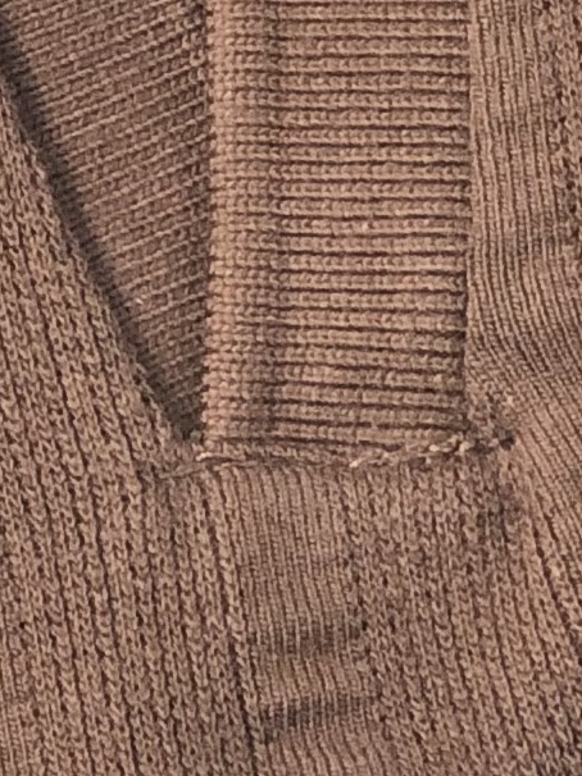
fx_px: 7762
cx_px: 438
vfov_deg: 5.7
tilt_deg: -74.8
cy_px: 133
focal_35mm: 346
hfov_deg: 4.3
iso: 40
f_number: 2.4
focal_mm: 6
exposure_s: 1/60
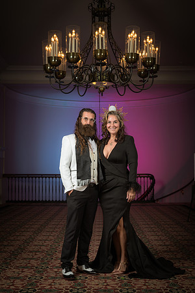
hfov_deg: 27.0
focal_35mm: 50
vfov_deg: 39.6
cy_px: 146
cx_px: 98
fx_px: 406
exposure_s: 1/160
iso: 100
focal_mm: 50
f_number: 5.6
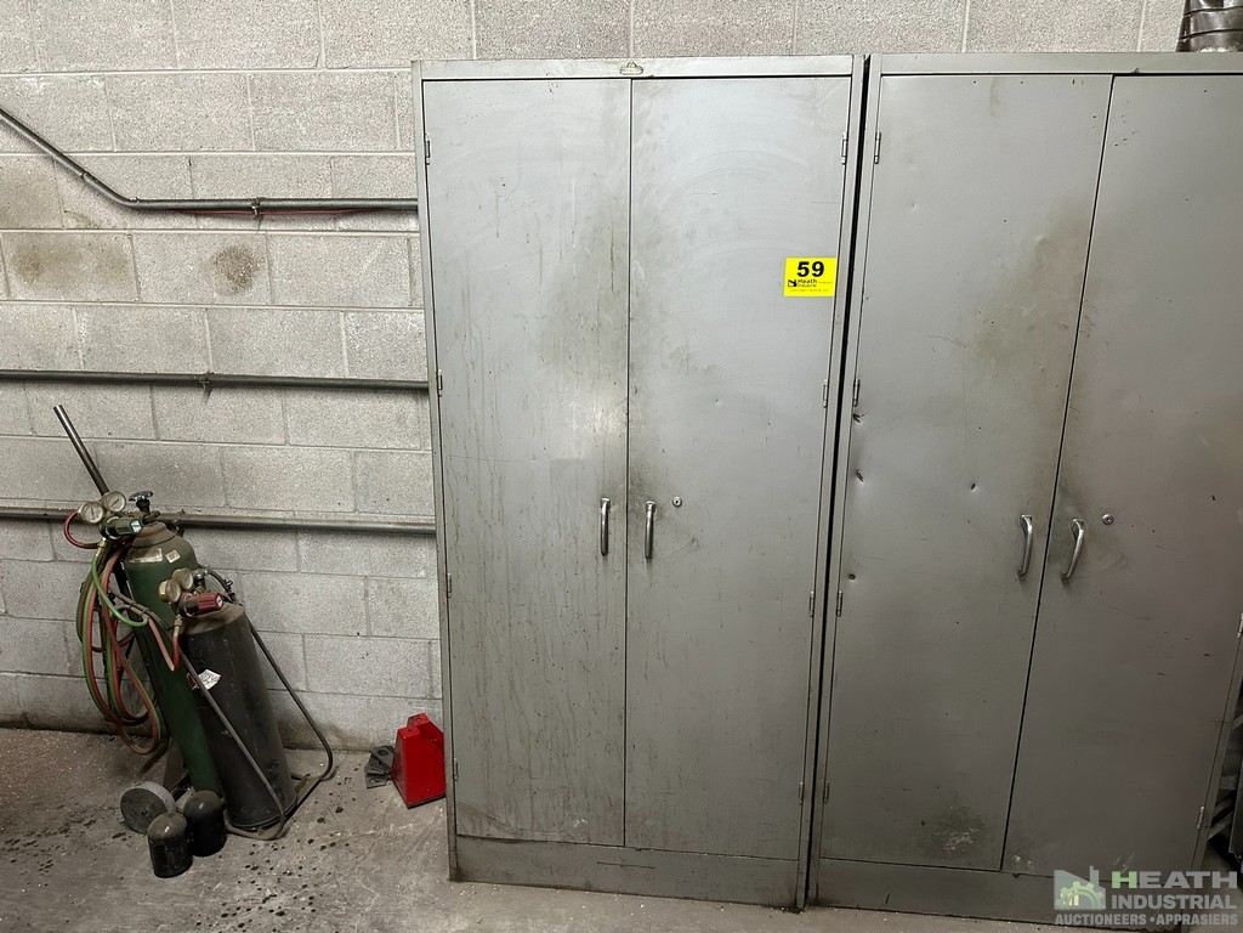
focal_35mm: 24
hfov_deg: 71.6
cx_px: 622
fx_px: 862
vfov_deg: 56.8
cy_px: 466
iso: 400
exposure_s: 1/60
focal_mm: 6.86
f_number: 1.78
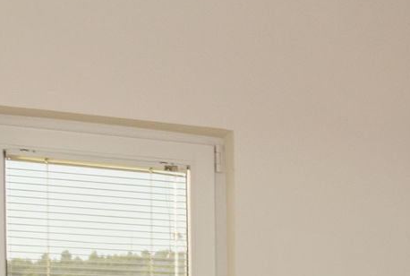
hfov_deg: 15.7
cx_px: 792
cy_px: 401
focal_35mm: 106
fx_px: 1205
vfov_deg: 12.5
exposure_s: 1/160
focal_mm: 11.5
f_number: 8
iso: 100
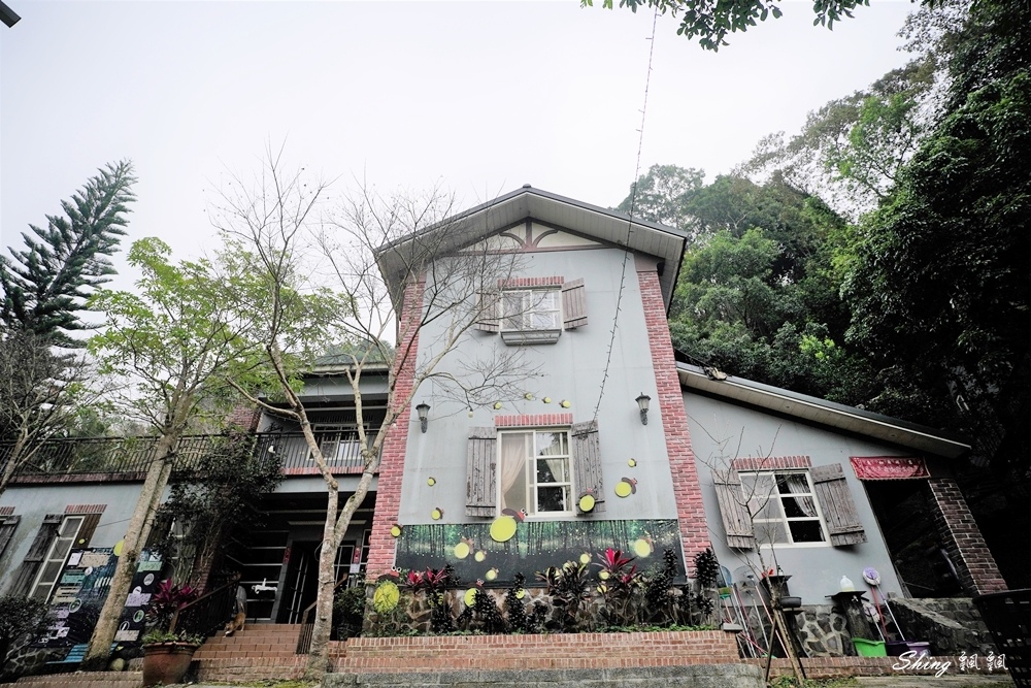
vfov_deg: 61.9
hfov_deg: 84.0
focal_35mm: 20
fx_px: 573
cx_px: 516
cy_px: 344
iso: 100
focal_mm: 20
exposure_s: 1/800
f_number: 2.5
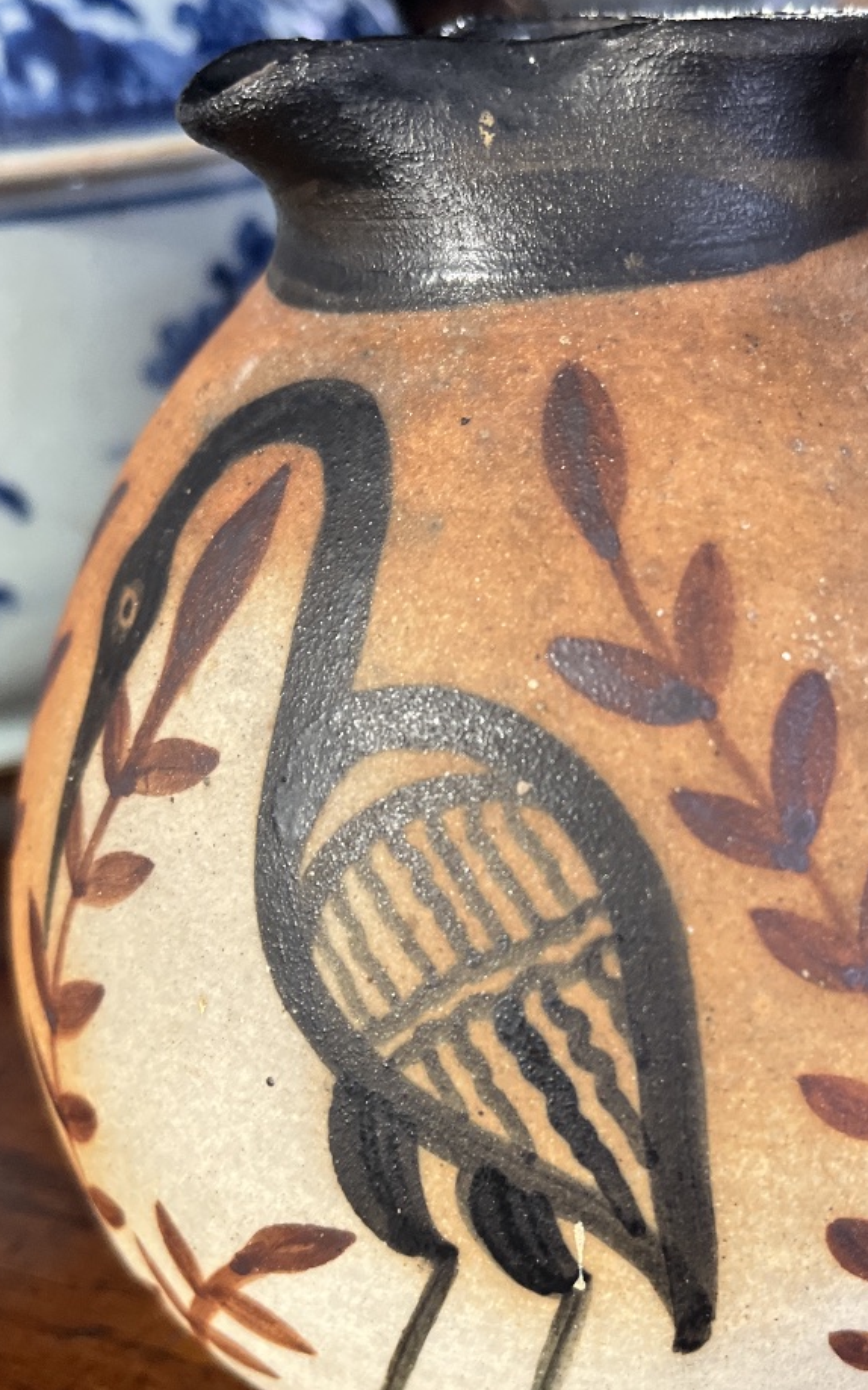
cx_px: 599
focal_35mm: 36
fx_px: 1363
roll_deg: +3.0
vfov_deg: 53.9
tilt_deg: -29.8
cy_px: 783
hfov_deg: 34.9
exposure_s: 1/50
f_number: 1.6
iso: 250
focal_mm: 5.1
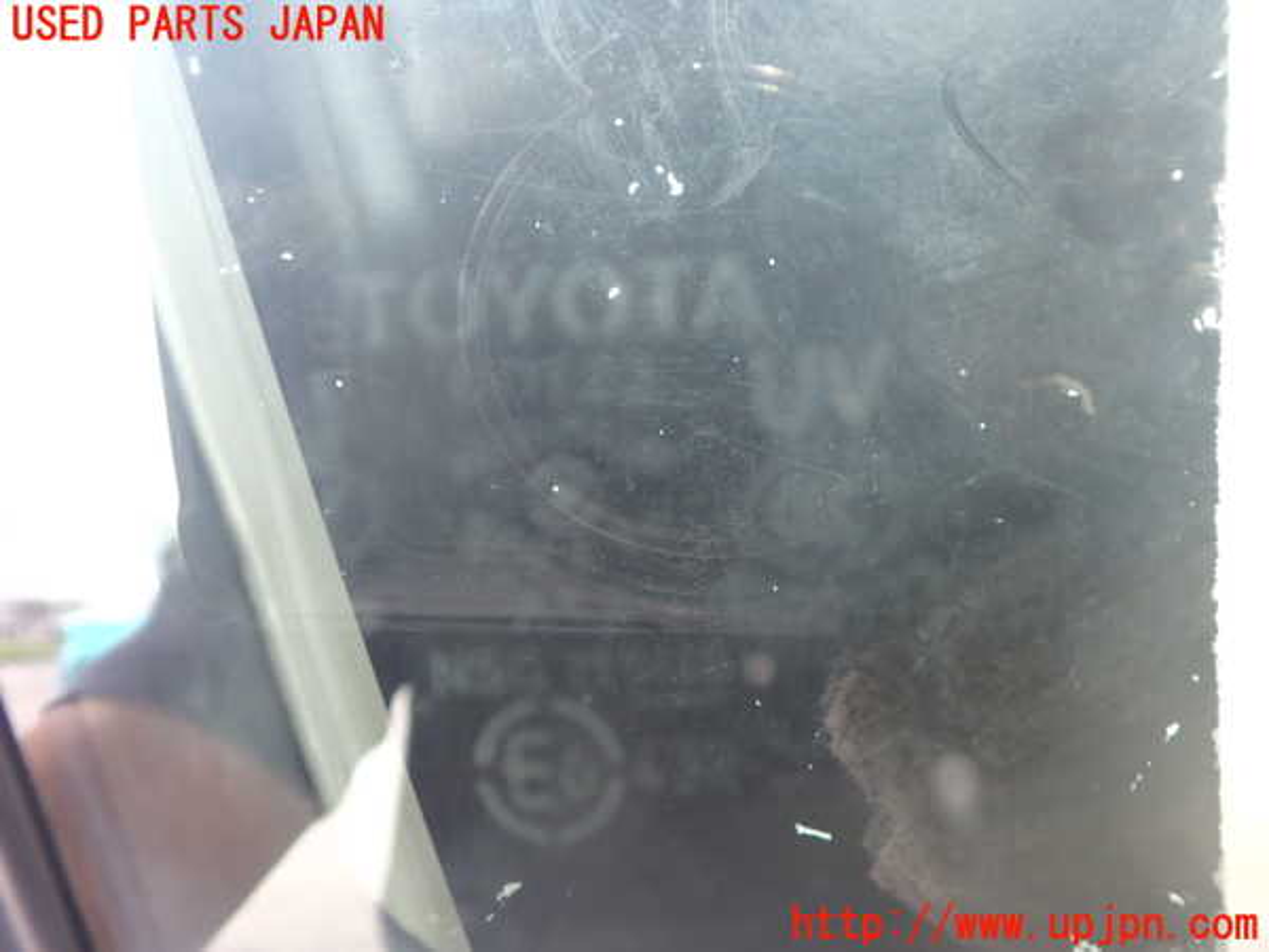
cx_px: 634
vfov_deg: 46.8
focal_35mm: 30
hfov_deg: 60.0
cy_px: 476
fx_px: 1100
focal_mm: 5.4
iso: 200
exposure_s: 1/60
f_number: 2.3
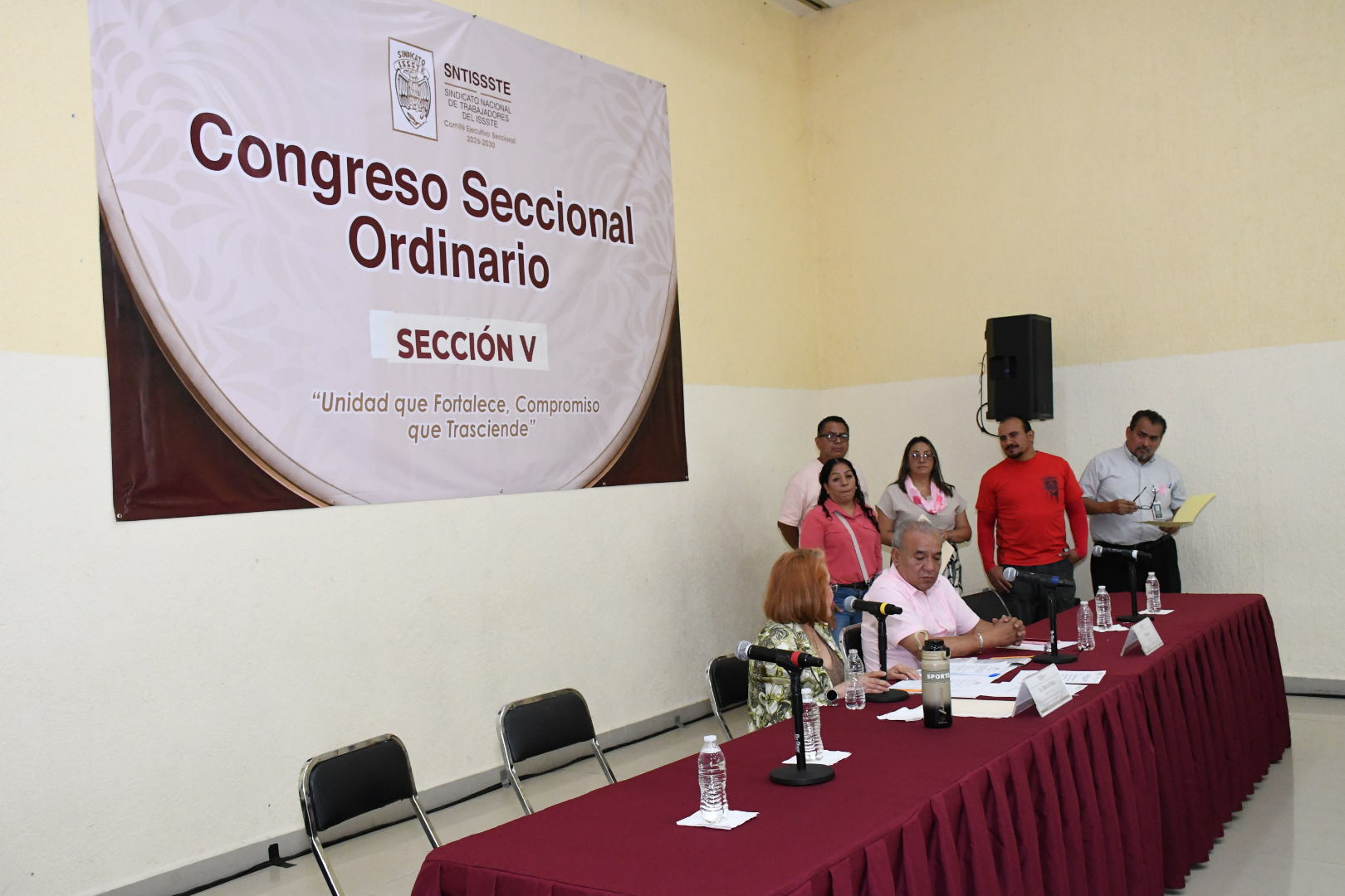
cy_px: 448
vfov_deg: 40.0
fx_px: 1233
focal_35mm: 33
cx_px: 672
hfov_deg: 57.2
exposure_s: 1/125
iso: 3200
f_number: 6.3
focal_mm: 22
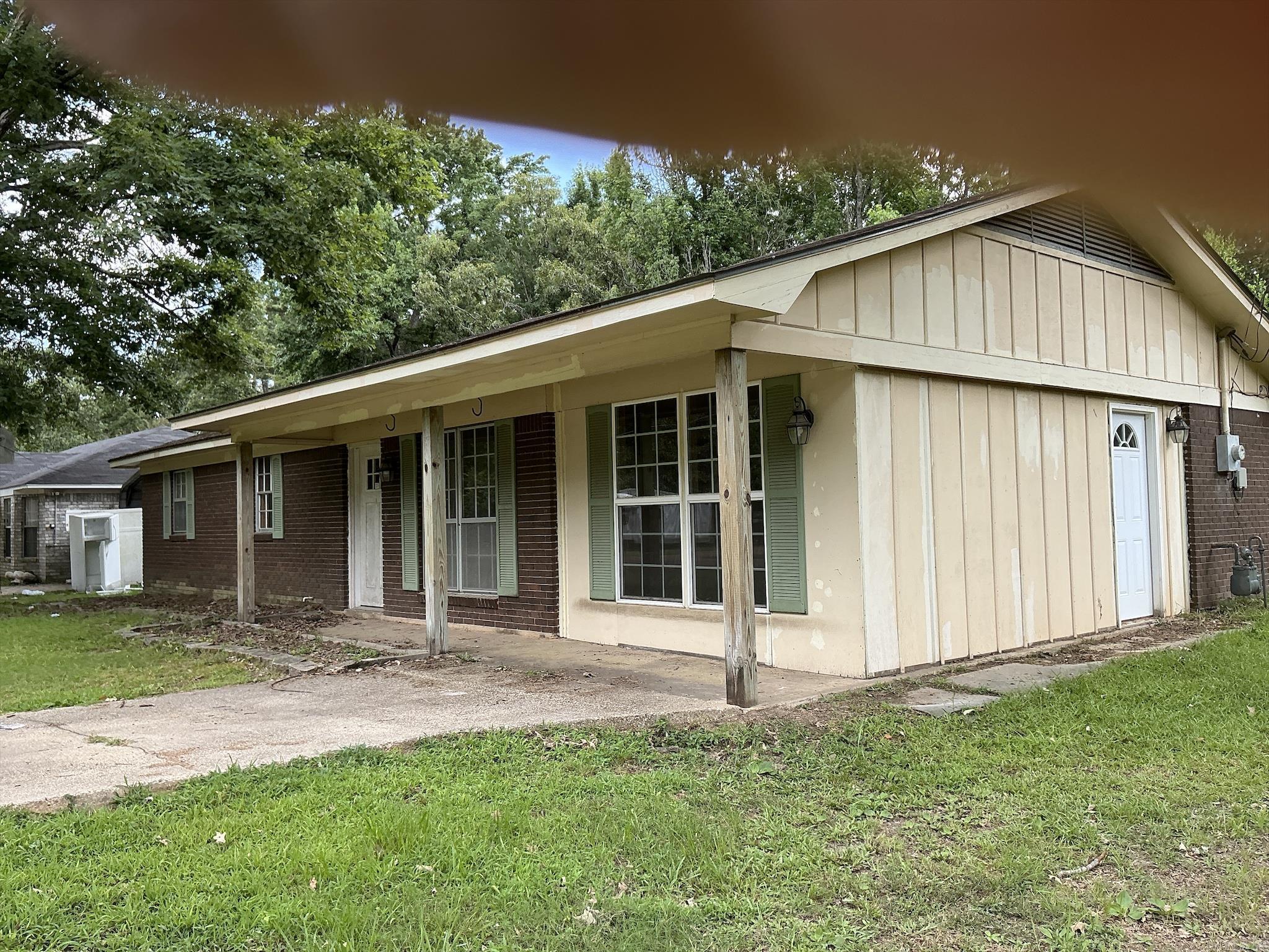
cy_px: 476
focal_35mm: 28
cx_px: 634
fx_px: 1026
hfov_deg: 63.4
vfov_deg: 49.7
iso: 25
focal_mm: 3
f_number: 1.8
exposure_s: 1/246
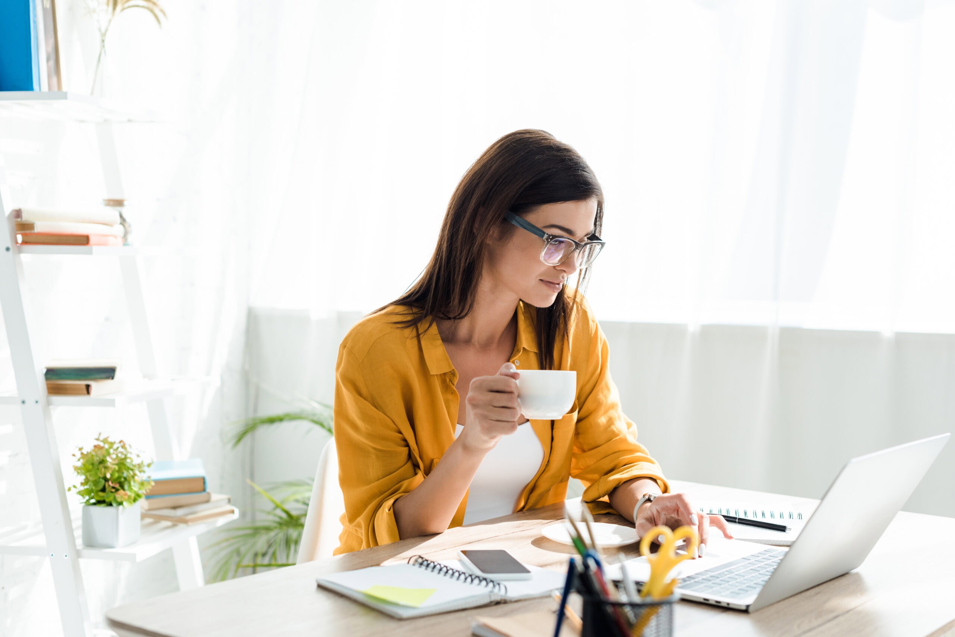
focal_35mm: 50
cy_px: 318
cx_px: 478
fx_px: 1327
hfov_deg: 39.6
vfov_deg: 27.0
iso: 100
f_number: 3.5
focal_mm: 50
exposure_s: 1/320
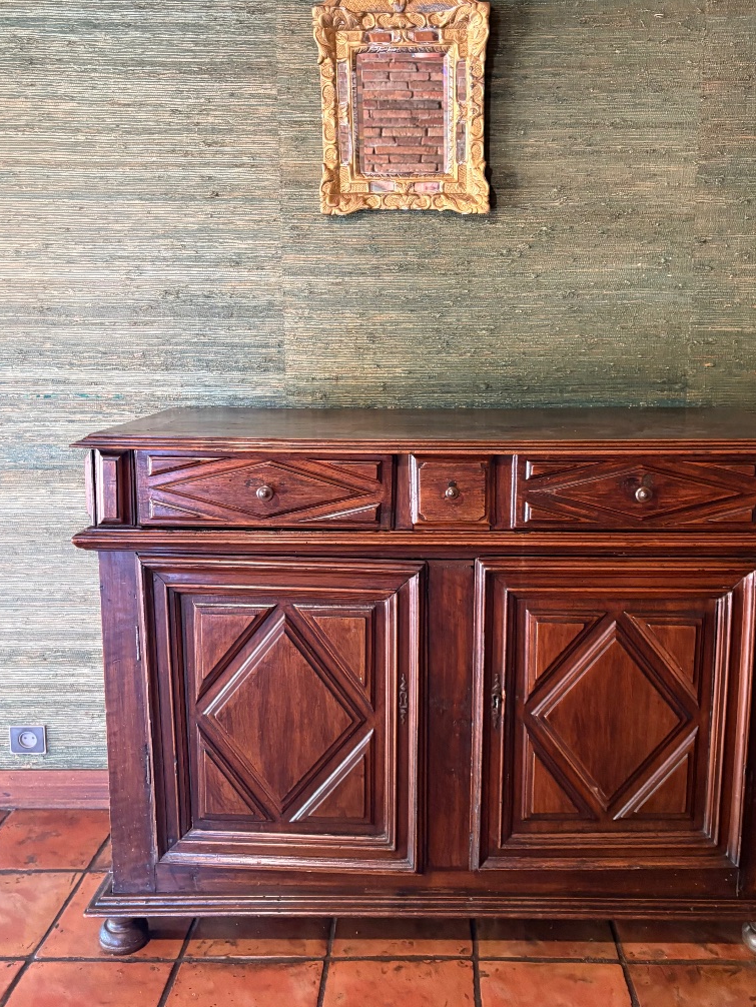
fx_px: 902
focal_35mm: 31
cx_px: 440
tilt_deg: -8.6
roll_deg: -0.4
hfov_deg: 45.3
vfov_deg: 58.3
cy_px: 462
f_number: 1.6
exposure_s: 1/33
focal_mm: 5.96
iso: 400
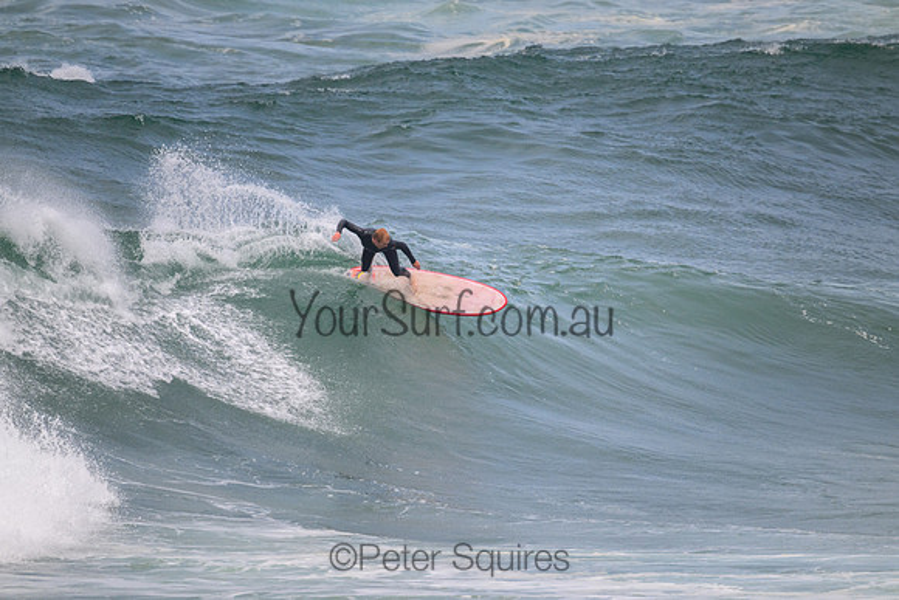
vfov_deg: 1.7
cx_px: 450
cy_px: 300
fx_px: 19982
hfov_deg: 2.6
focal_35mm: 800
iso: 1000
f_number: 11
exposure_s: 1/2000
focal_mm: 800
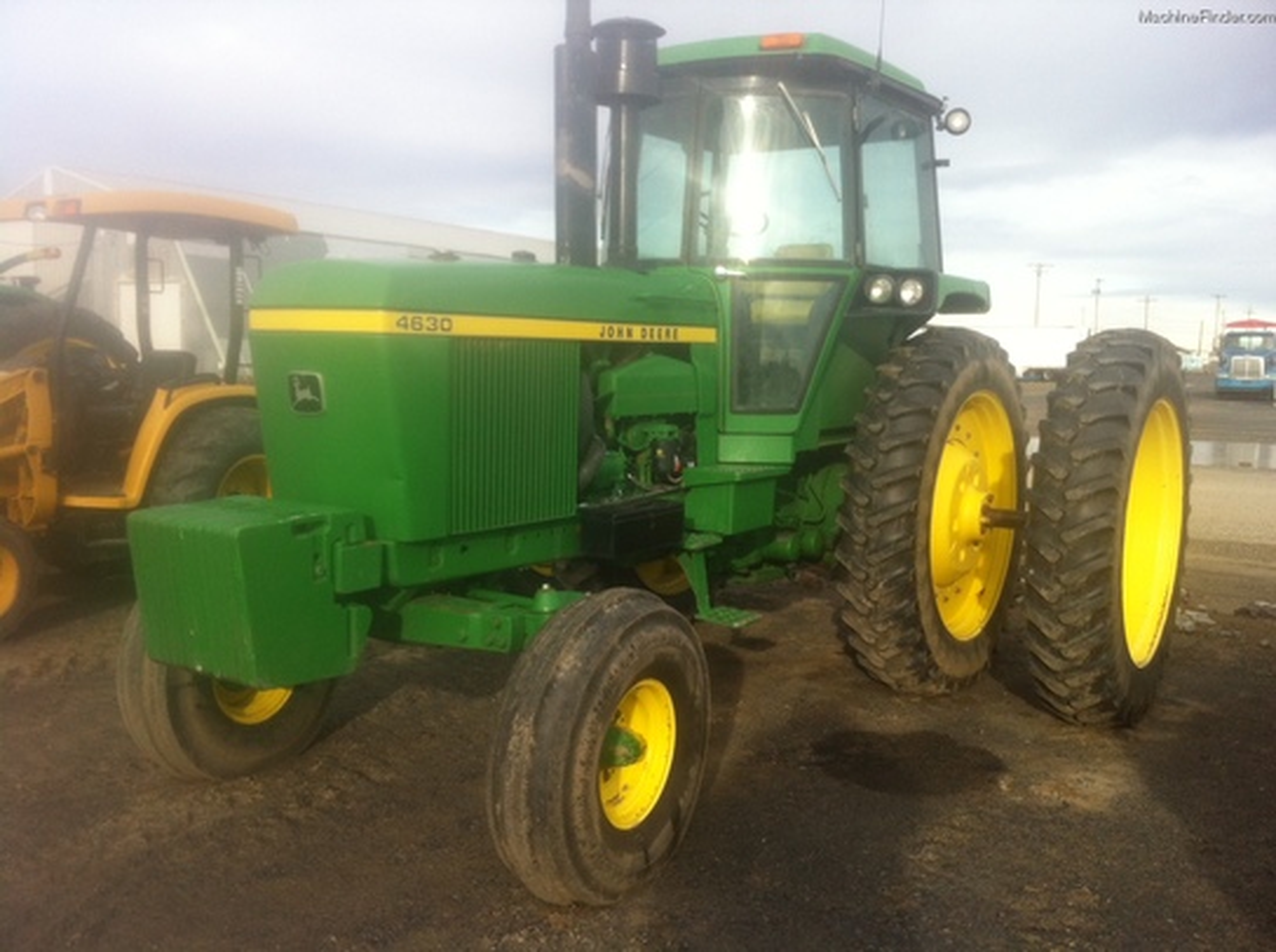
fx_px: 1288
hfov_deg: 52.7
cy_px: 476
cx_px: 638
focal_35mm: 35
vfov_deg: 40.6
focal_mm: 3.85
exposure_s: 1/377
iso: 80
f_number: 2.8
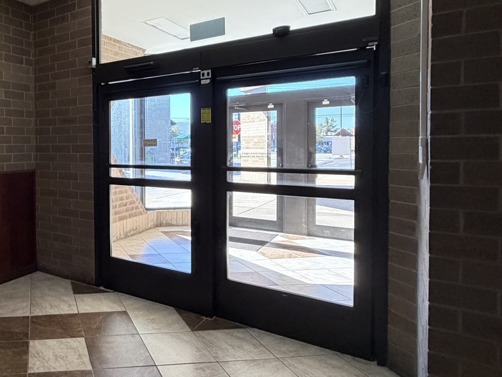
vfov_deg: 51.1
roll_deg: +0.6
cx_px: 71
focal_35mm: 27
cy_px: 155
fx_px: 391
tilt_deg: -2.1
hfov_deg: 58.0
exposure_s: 1/121
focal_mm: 2.22
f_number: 2.2
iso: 250
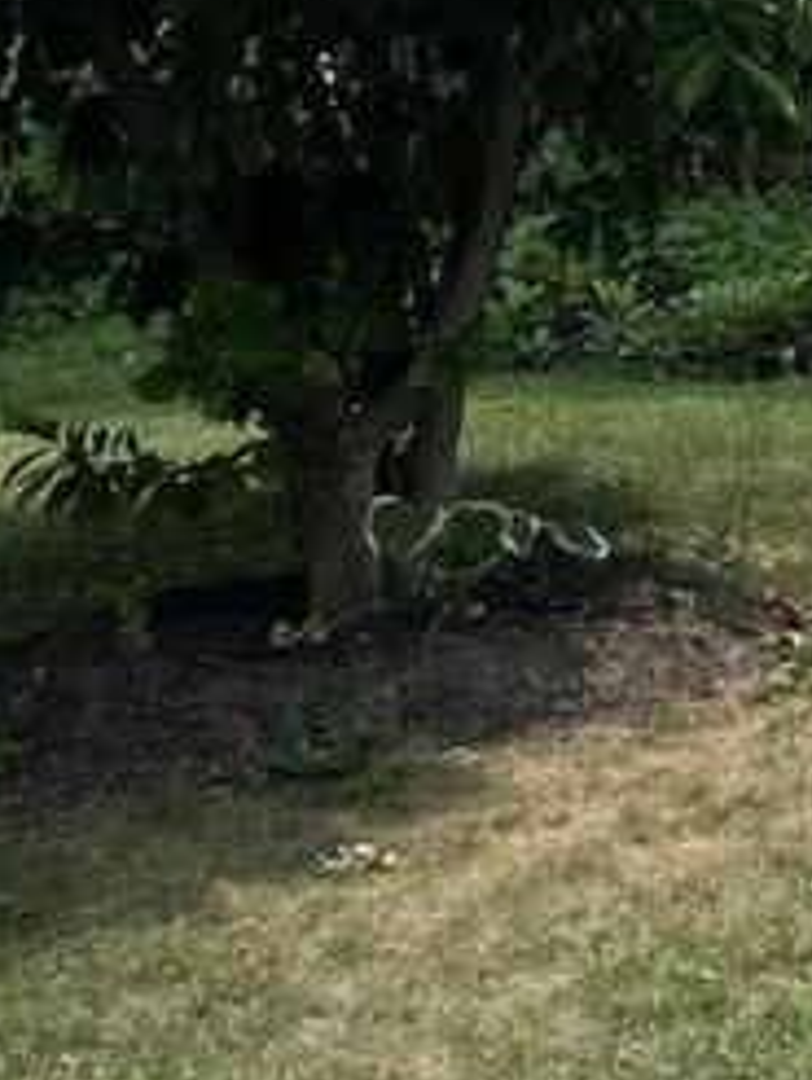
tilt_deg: +9.9
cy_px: -867
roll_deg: +2.6
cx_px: 1356
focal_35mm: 144
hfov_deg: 9.9
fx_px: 4496
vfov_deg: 12.5
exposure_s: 1/5882
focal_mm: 5.7
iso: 50
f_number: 1.5
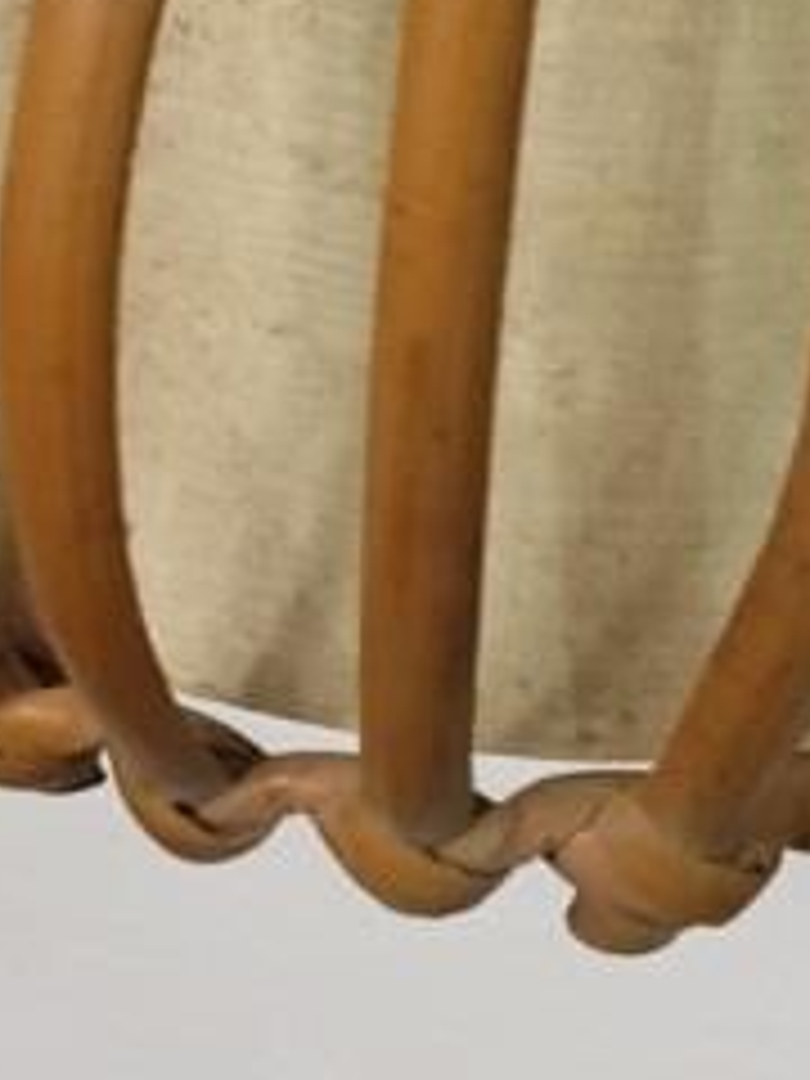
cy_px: -752
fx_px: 3463
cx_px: 900
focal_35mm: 111
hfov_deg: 13.1
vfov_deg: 15.6
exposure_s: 1/50
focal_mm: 4.3
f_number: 1.5
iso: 250
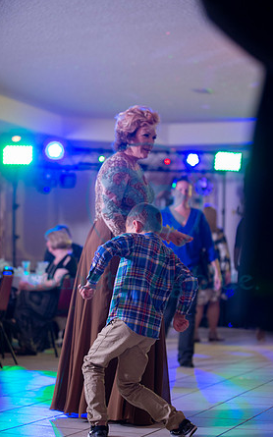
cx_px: 142
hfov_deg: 9.4
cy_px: 220
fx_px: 1655
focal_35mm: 139
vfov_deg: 15.0
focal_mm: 135
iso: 1600
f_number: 2.8
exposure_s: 1/200
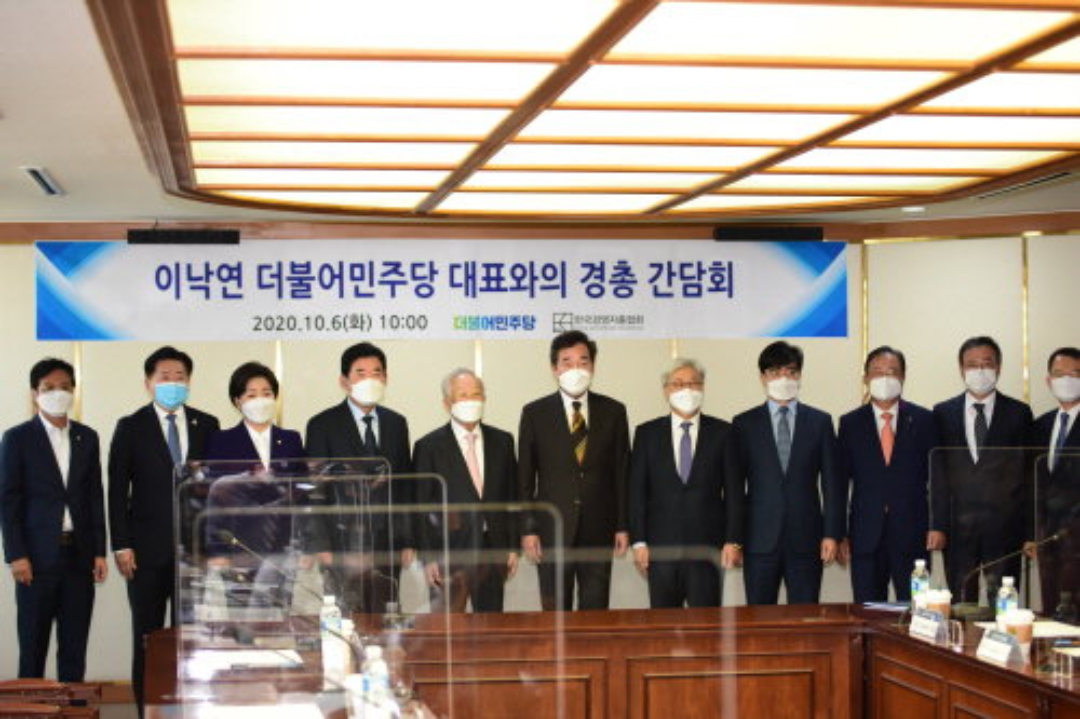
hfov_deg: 27.0
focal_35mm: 75
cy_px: 360
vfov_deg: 18.2
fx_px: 2249
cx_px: 540
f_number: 2
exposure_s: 1/250
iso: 800
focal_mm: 50
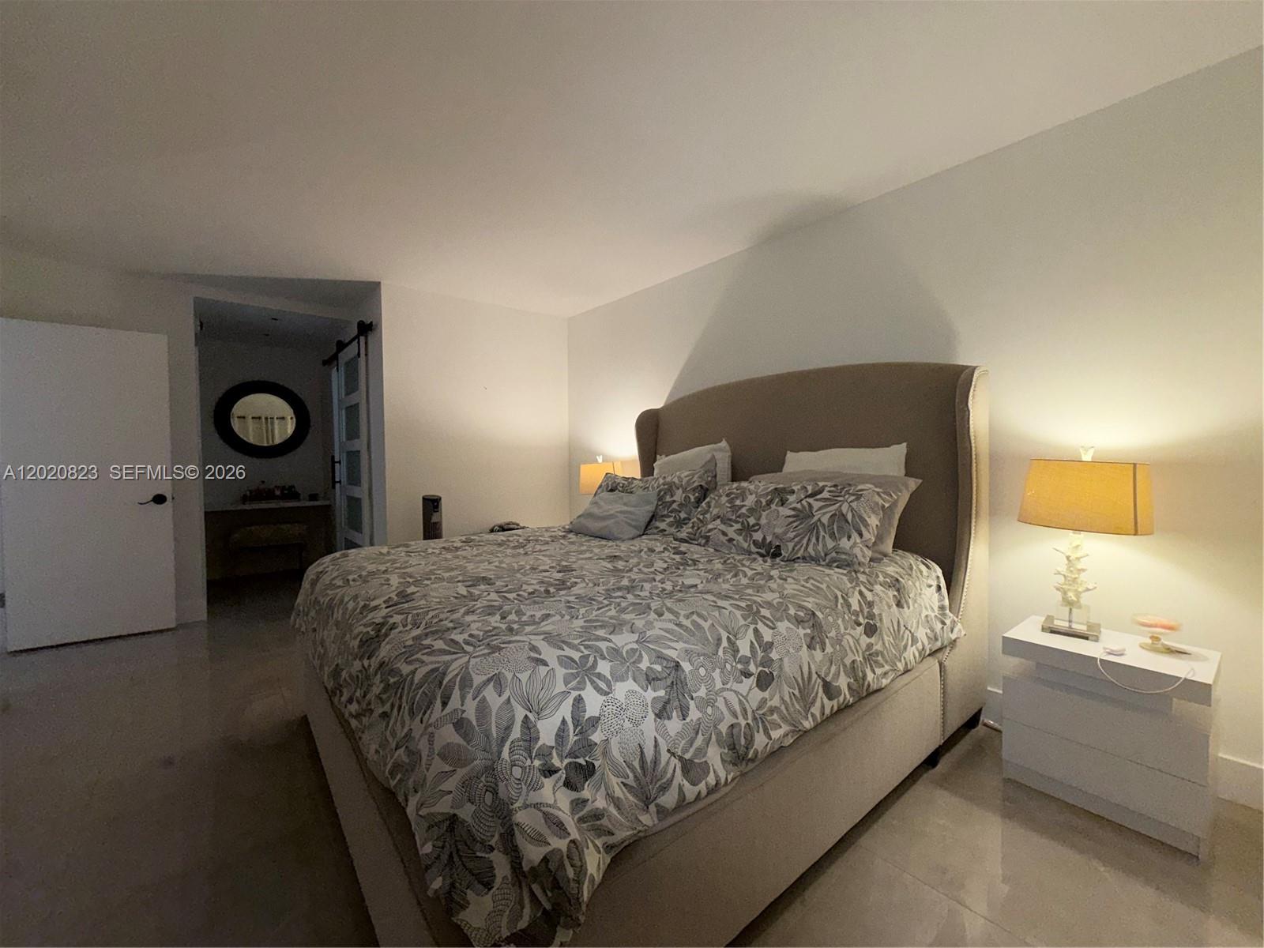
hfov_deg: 102.1
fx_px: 511
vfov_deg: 85.7
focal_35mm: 14
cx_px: 632
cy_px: 474
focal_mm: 2.22
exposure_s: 1/120
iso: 80
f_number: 2.2
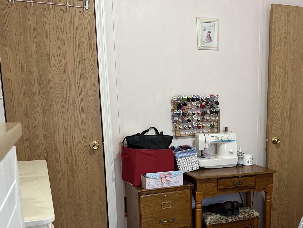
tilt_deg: -11.4
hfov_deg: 43.5
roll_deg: +0.3
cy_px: 176
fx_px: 368
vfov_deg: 33.5
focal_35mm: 42
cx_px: 223
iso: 400
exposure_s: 1/60
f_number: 1.78
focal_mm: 6.76
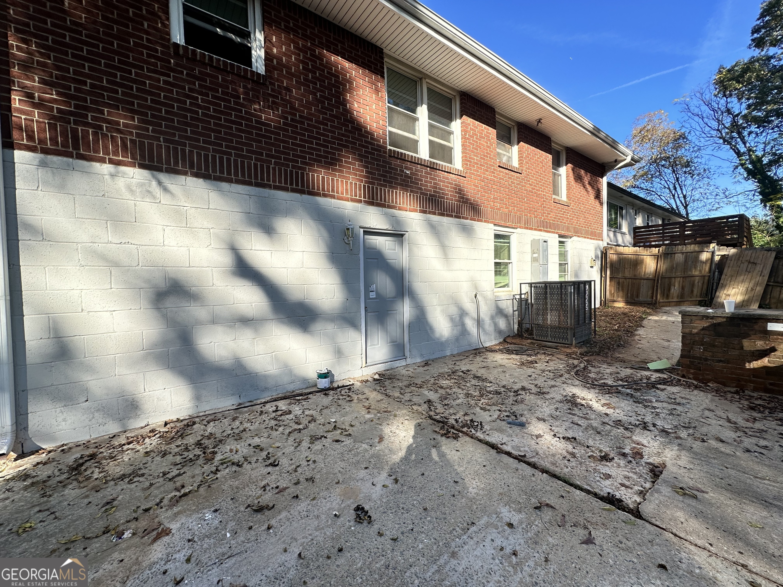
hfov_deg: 102.1
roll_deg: +1.0
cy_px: 294
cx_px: 392
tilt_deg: -1.5
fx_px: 317
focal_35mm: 14
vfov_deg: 85.7
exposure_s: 1/673
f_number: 2.2
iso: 40
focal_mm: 2.22
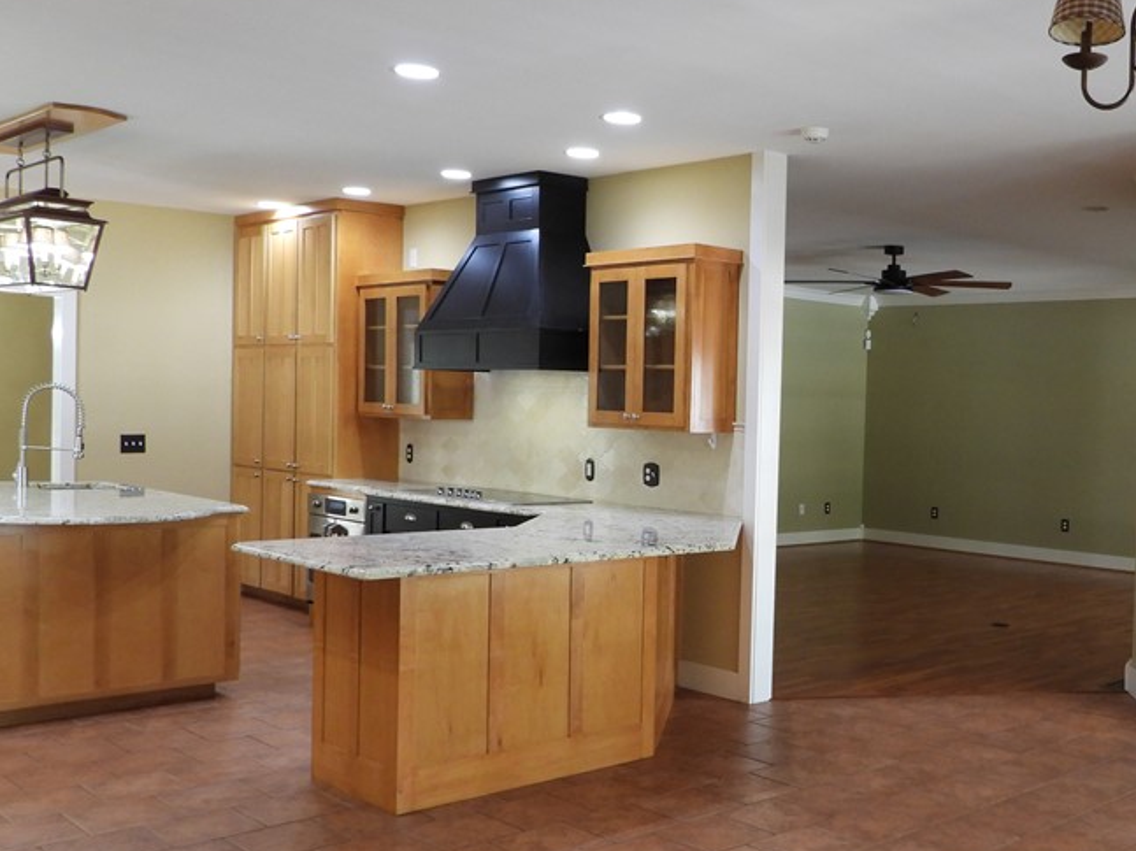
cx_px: 829
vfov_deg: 37.7
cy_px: 451
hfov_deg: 47.5
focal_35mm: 38
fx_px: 1247
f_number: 2.8
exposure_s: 1/30
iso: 280
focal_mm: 4.3
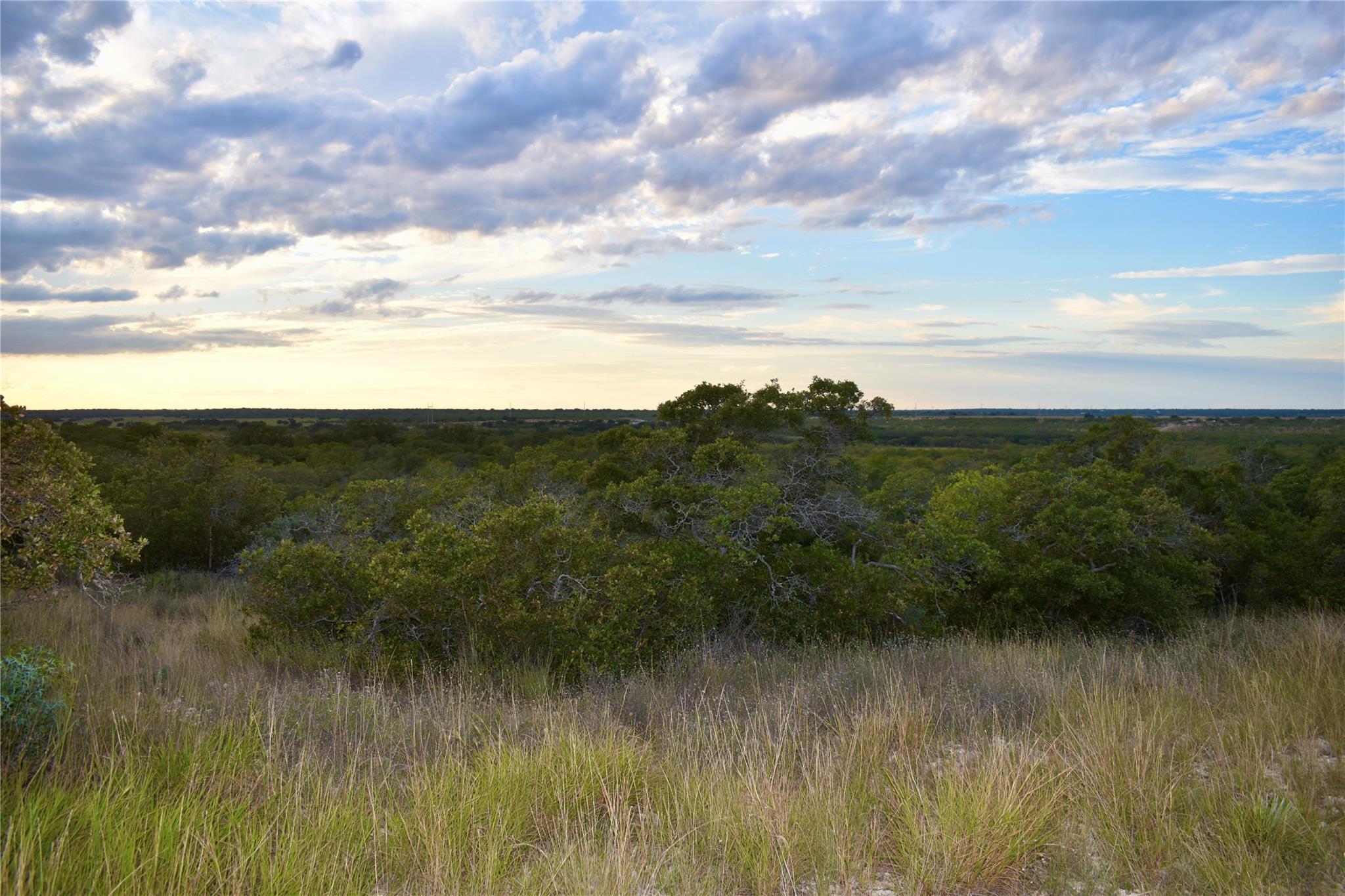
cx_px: 672
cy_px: 448
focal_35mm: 30
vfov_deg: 43.6
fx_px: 1121
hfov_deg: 61.9
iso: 160
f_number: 5
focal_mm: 20
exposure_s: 1/200
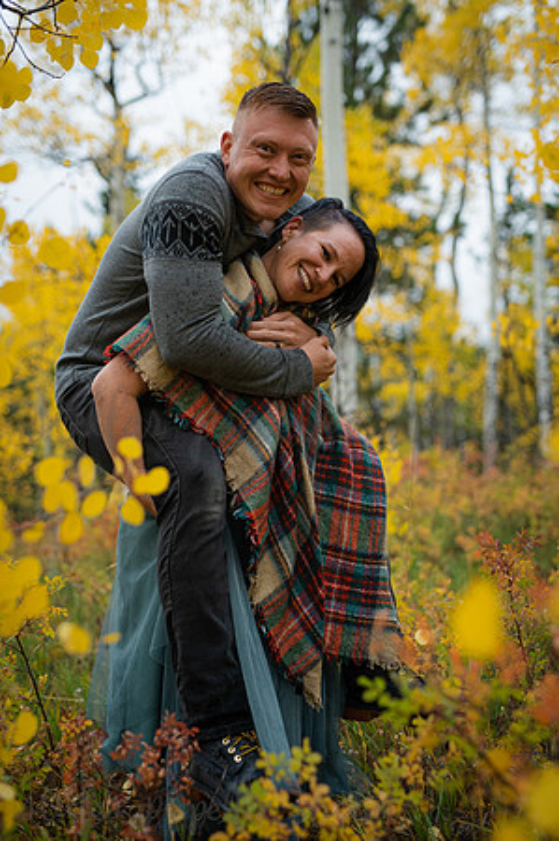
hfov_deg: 26.9
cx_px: 280
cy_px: 420
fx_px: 1167
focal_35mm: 50
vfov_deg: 39.6
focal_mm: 50
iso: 1250
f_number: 2.5
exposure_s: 1/640
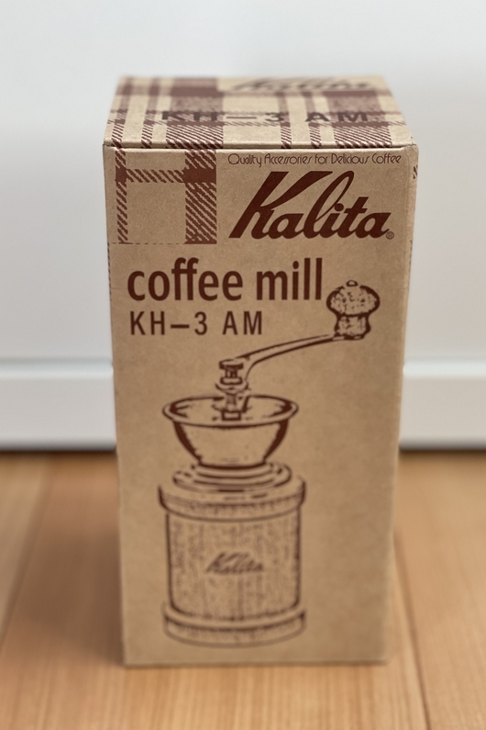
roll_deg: +0.2
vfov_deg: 30.1
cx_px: 256
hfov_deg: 20.3
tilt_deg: -23.9
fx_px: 1357
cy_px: 364
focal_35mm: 67
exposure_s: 1/121
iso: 160
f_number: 2.2
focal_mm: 7.5
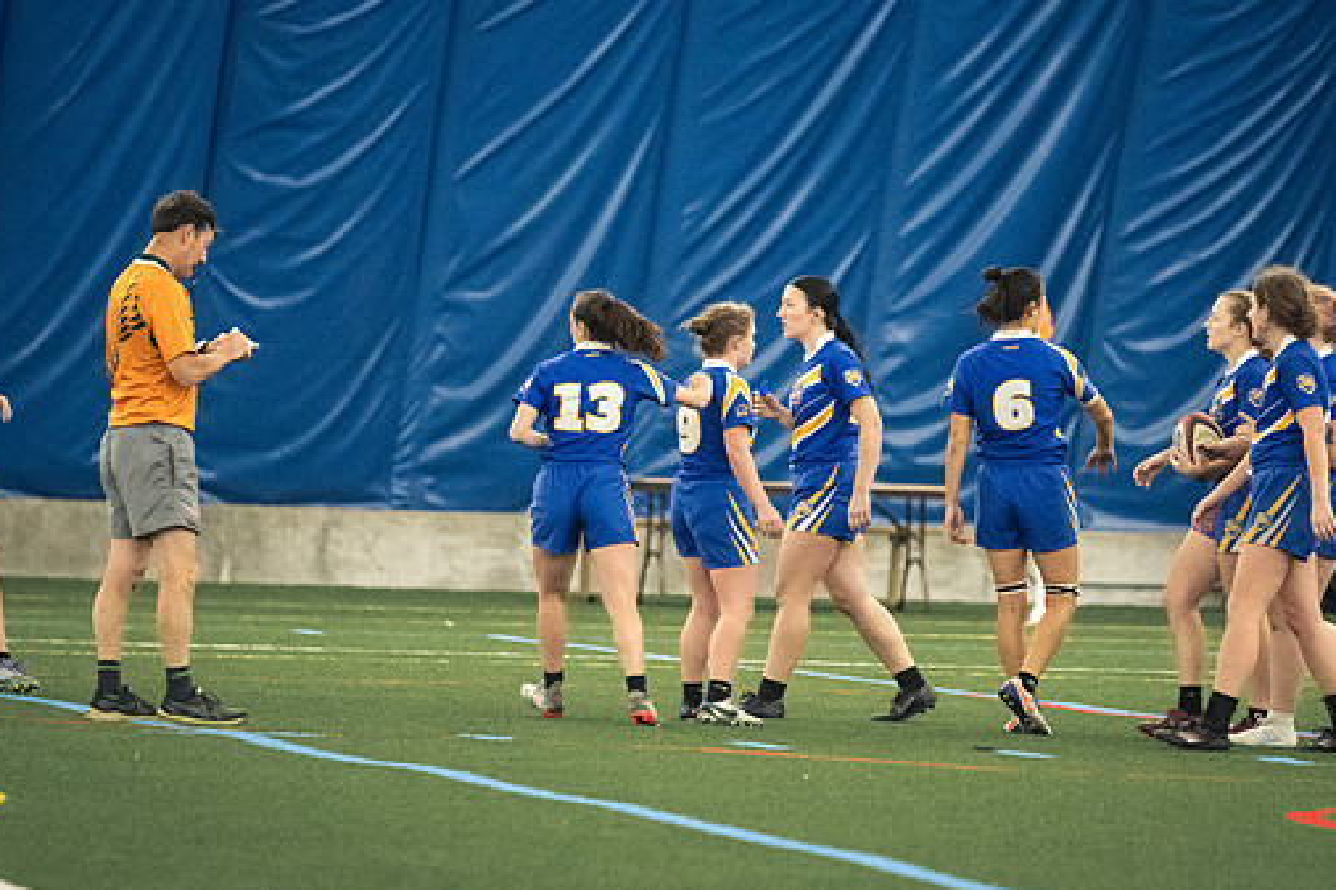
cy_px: 383
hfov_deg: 6.0
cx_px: 729
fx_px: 12761
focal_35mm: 344
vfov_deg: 4.0
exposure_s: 1/500
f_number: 2.8
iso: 12800
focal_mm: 200
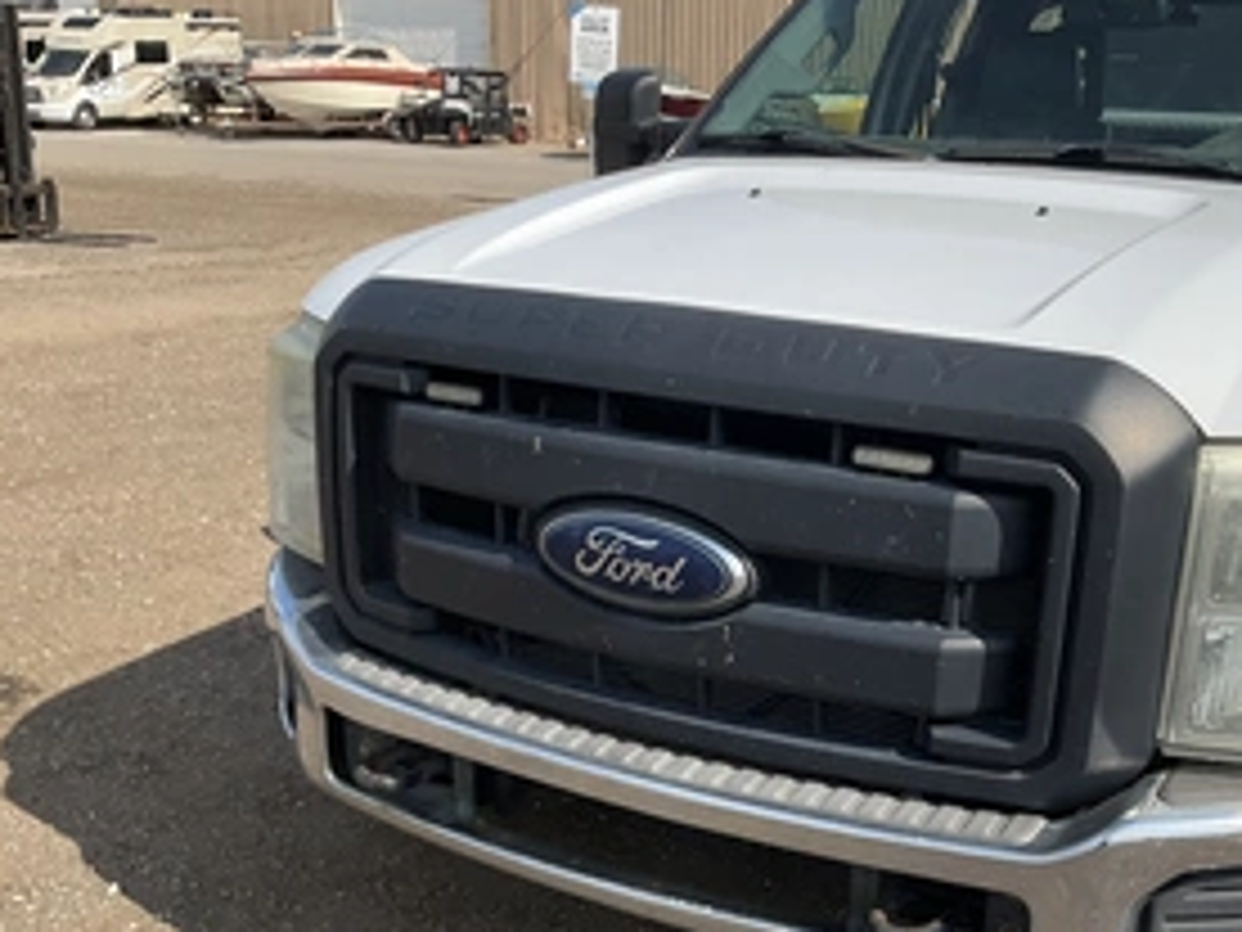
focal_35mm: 42
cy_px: 657
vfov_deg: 33.9
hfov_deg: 44.5
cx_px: 765
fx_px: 1507
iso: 25
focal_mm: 3
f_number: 1.8
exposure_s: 1/1626
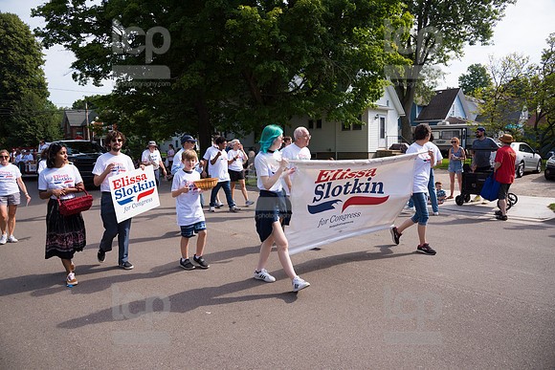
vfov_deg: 53.2
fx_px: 370
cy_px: 185
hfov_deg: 73.7
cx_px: 278
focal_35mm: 24
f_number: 6.3
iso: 220
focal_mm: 24
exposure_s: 1/500
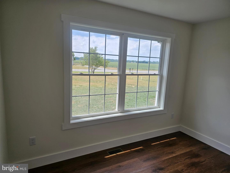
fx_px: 153
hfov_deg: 73.9
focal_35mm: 23
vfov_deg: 58.9
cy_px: 86
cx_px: 115
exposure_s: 1/130
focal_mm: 6.3
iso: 10
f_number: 1.7
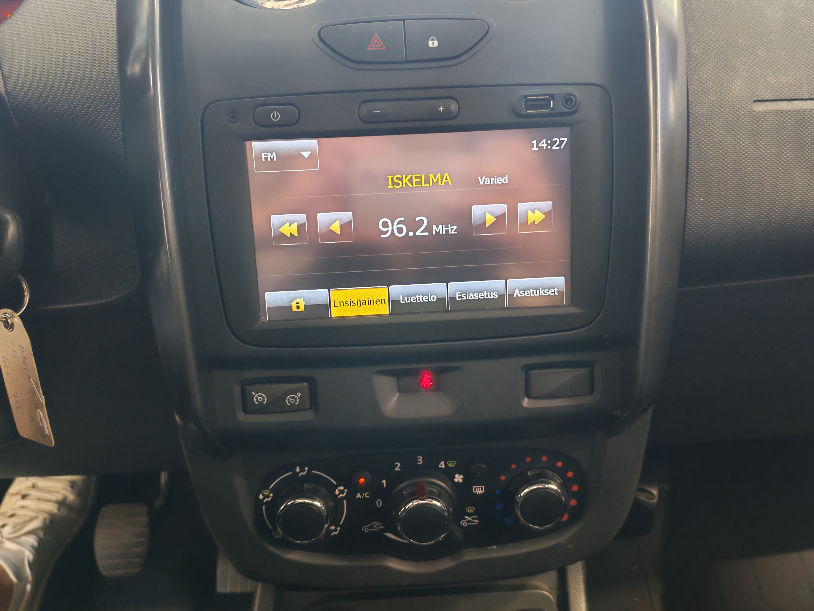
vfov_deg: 44.2
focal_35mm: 32
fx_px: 752
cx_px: 407
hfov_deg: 56.8
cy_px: 306
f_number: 1.9
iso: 1600
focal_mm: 6.12
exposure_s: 1/33
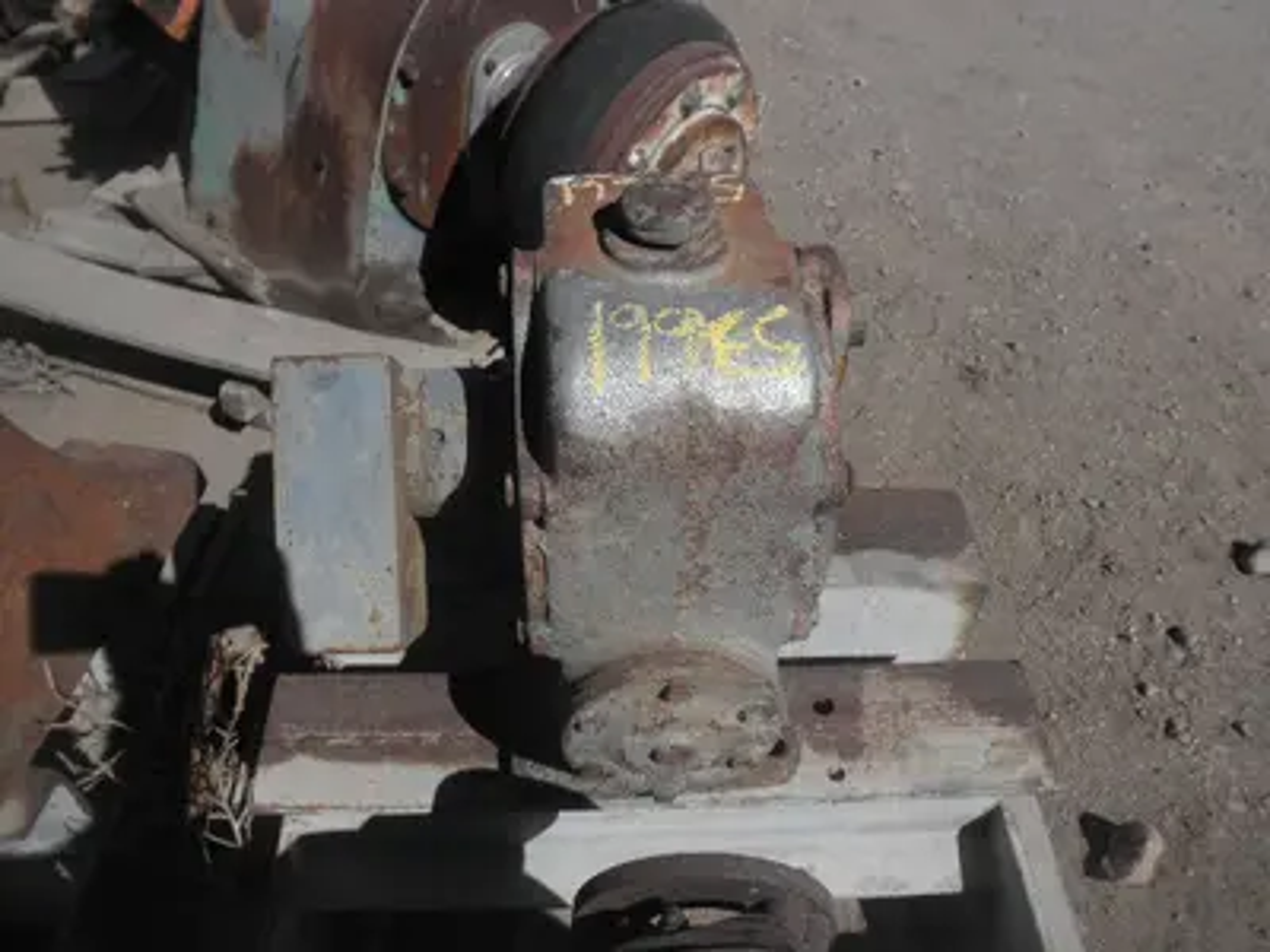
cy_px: 476
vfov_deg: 49.7
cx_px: 635
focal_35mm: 28
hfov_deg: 63.4
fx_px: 1027
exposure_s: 1/250
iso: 64
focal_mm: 5
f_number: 8.5
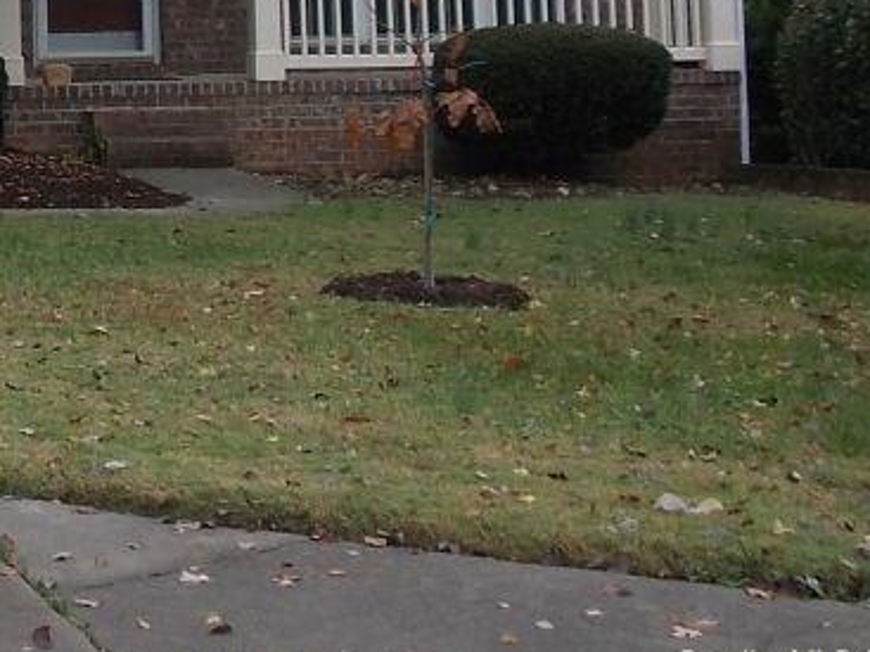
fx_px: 2663
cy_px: -225
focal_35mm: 106
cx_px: -266
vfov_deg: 13.4
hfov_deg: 17.4
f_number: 3.1
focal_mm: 5.3
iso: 80
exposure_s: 1/60
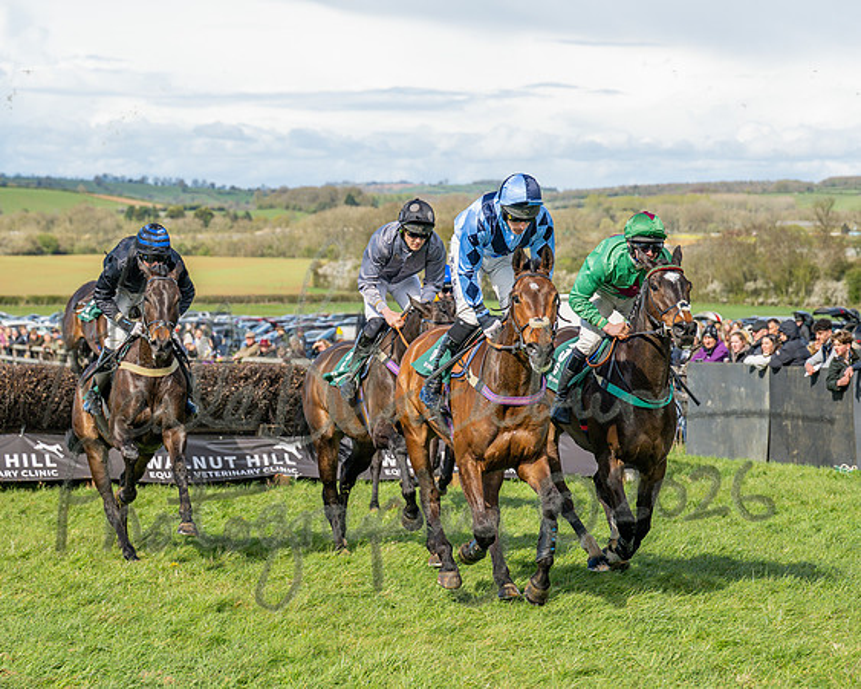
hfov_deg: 16.3
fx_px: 3014
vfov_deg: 13.0
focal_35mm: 118
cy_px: 344
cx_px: 474
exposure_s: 1/1600
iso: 200
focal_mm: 70
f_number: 4
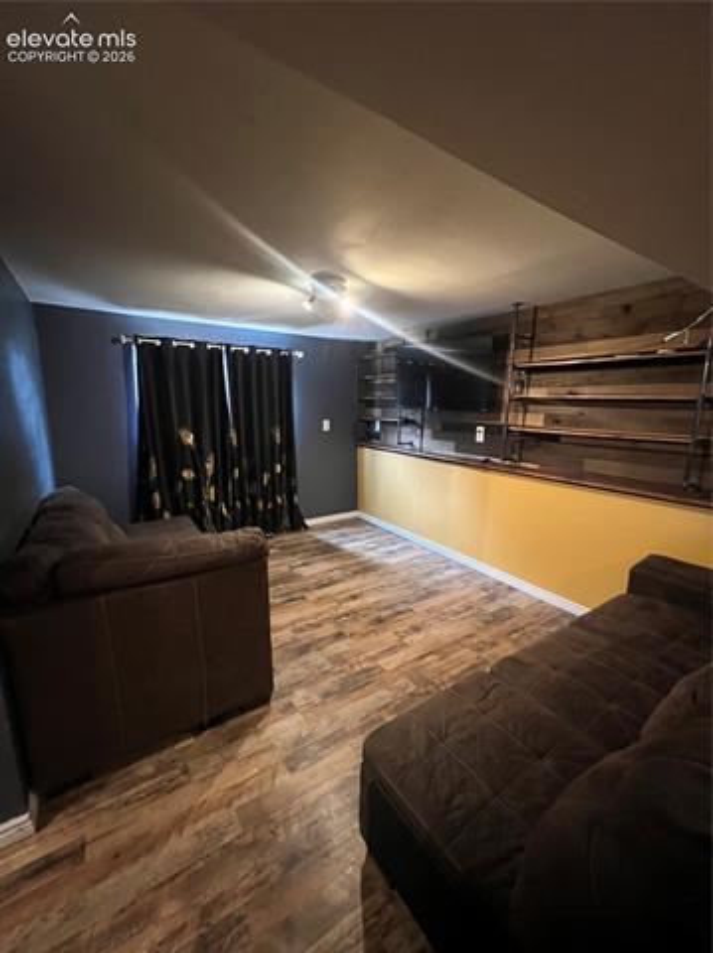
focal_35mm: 13
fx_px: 358
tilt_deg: -11.3
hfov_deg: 89.8
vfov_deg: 106.2
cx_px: 356
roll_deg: -1.1
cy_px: 476
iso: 1000
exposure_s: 1/44
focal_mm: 1.57
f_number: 1.8
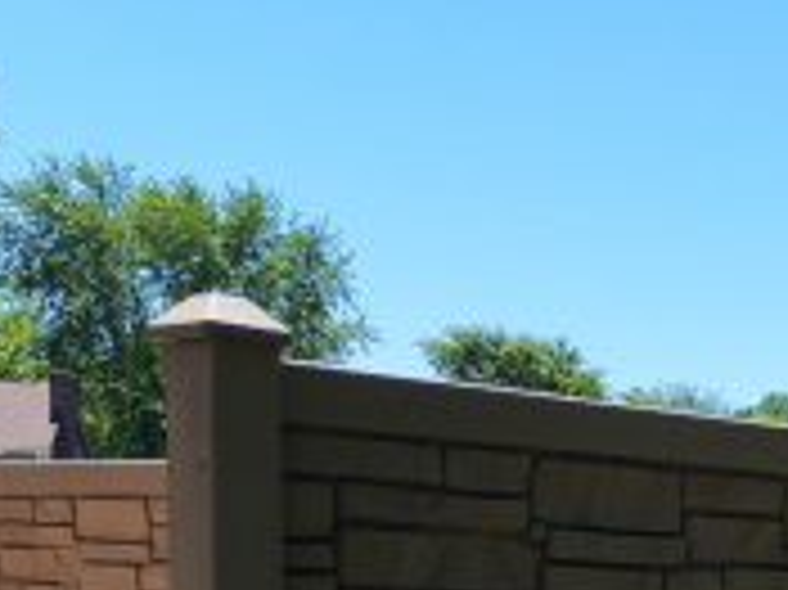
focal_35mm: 103
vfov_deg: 13.7
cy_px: 820
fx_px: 2343
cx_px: 1119
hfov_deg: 17.5
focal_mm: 6.12
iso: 50
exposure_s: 1/490
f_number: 1.9
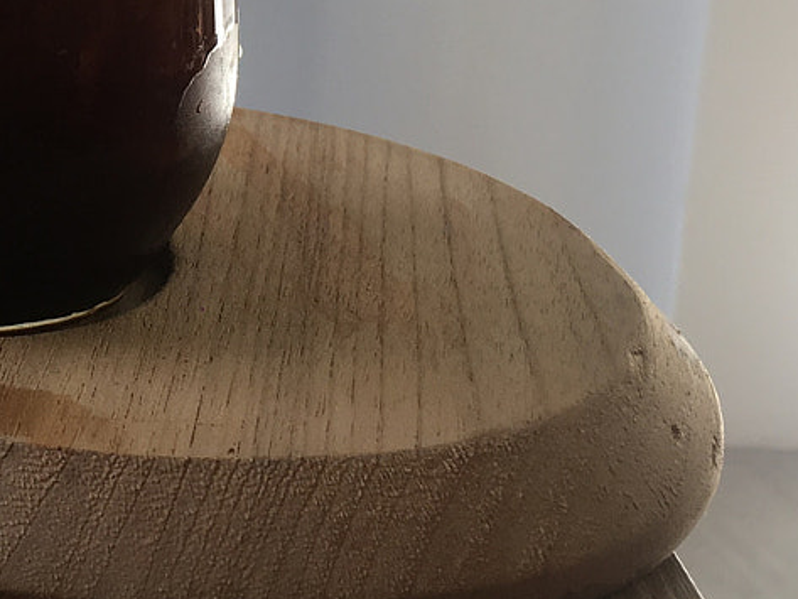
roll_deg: -4.1
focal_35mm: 98
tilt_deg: -8.9
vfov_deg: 14.5
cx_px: 94
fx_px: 2260
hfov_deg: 19.7
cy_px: -164
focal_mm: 4.15
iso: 25
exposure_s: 1/100
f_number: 2.2
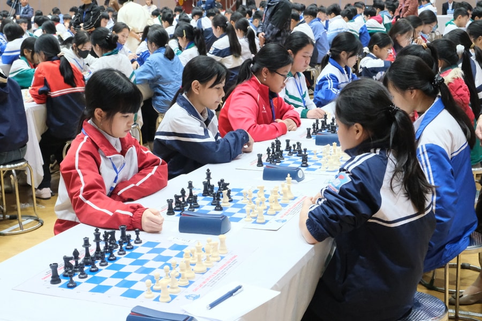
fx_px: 562
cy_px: 160
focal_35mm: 42
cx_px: 241
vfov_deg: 31.9
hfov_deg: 46.4
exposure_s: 1/180
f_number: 6.4
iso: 10000
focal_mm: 27.7
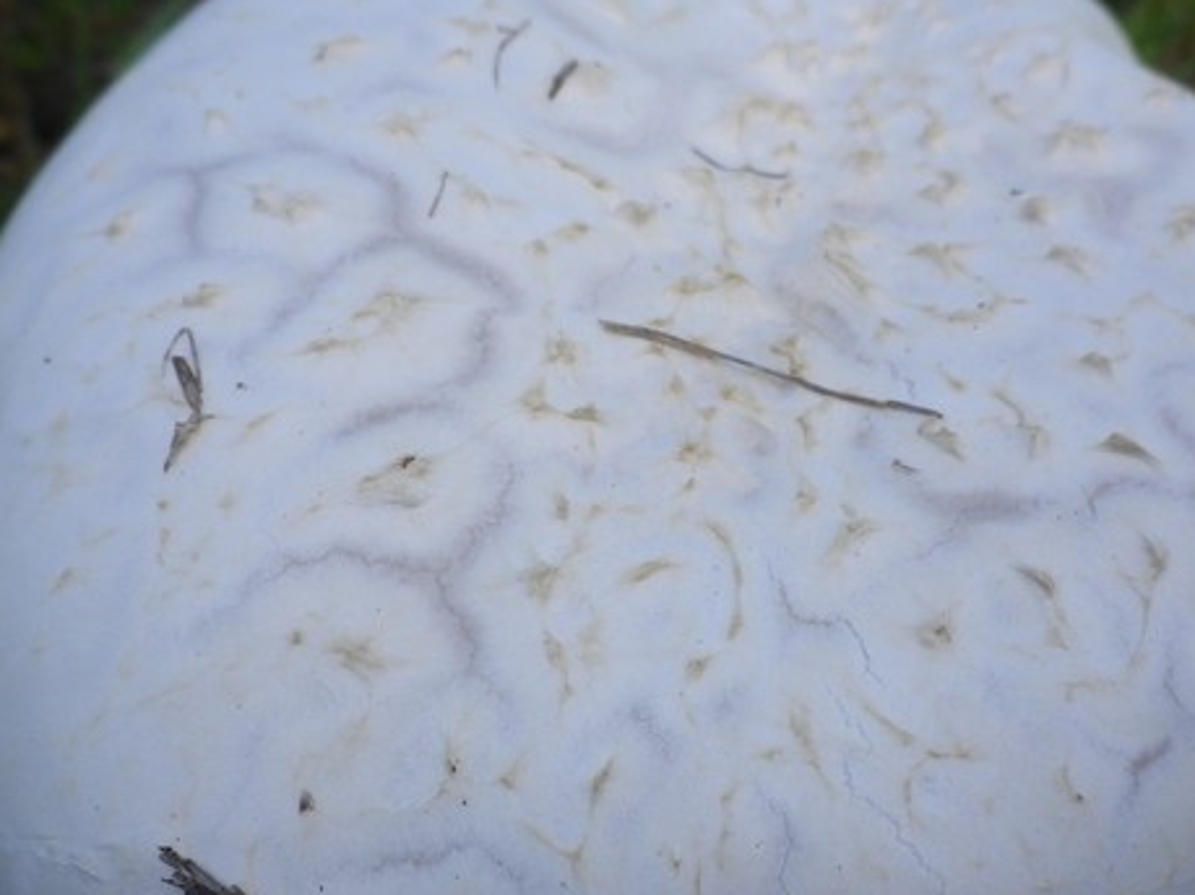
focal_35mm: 61
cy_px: 640
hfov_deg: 31.7
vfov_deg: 23.8
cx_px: 661
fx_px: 2105
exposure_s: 1/500
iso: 80
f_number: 3.9
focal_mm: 6.36
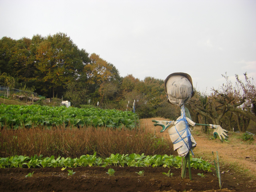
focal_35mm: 44
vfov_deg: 32.9
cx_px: 128
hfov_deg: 42.9
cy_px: 96
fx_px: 325
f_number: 3.5
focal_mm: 7.4
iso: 50
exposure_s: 1/100
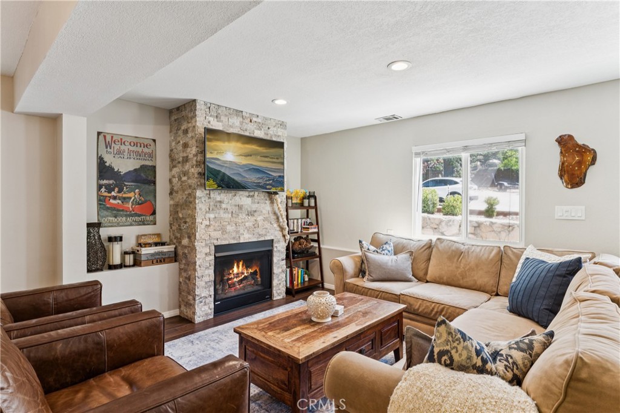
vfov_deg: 65.9
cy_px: 206
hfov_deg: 88.5
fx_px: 318
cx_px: 310
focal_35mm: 18
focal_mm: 18.5
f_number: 13
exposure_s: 1/1.25
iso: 100
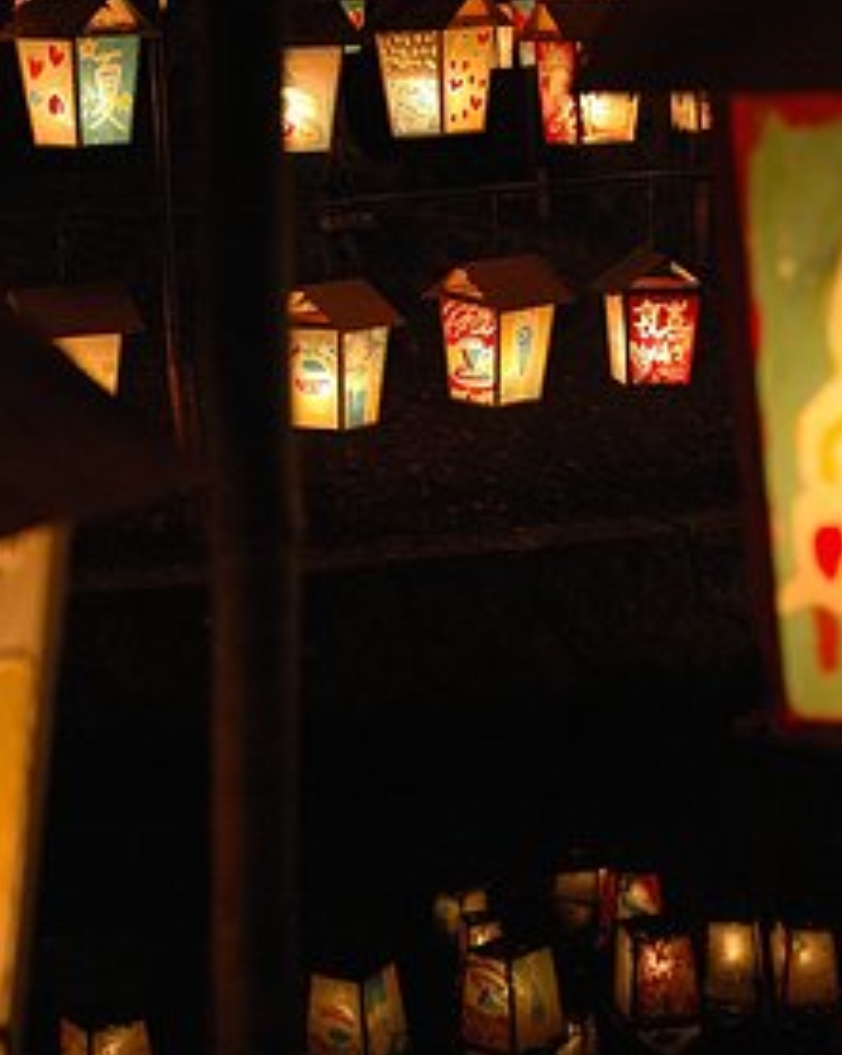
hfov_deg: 18.5
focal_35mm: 83
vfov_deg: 23.0
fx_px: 2588
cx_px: 387
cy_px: 565
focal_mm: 32
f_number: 4
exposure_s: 1/5
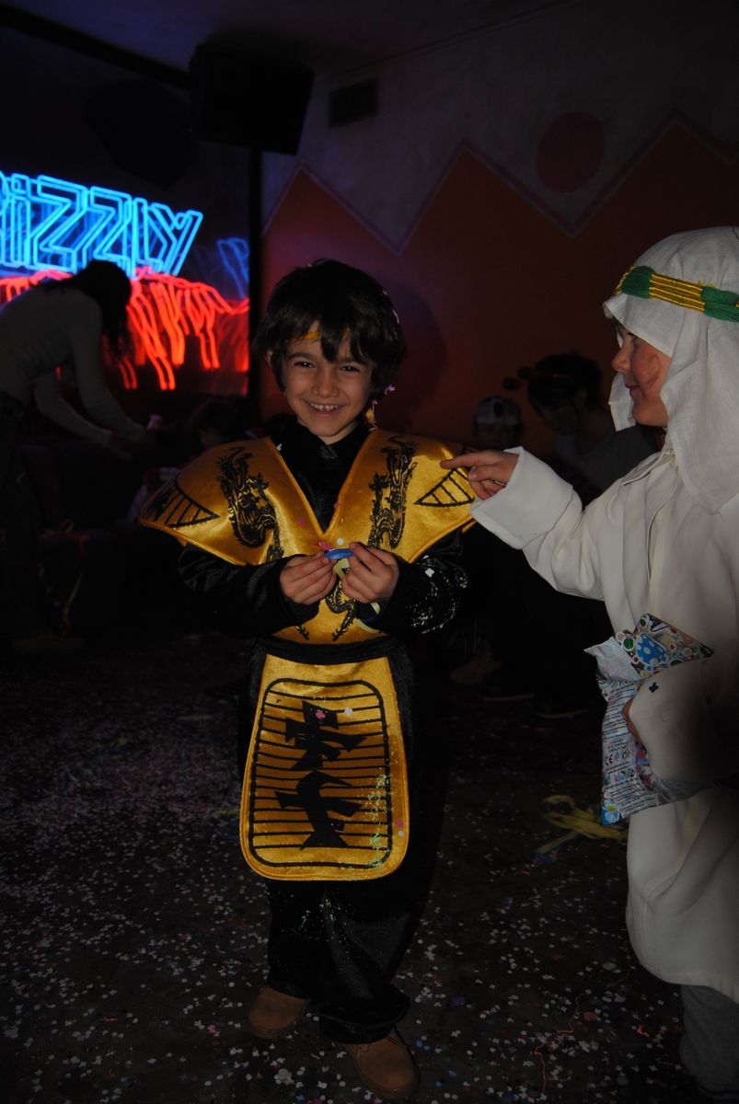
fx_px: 829
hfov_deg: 48.0
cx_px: 370
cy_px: 552
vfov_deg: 67.3
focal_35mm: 27
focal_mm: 18
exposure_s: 1/60
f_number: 3.5
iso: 200
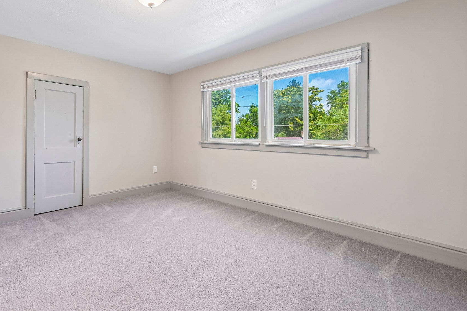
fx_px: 220
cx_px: 188
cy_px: 140
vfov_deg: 70.2
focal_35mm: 17
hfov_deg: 92.1
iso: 220
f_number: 8
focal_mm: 14
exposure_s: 1/15
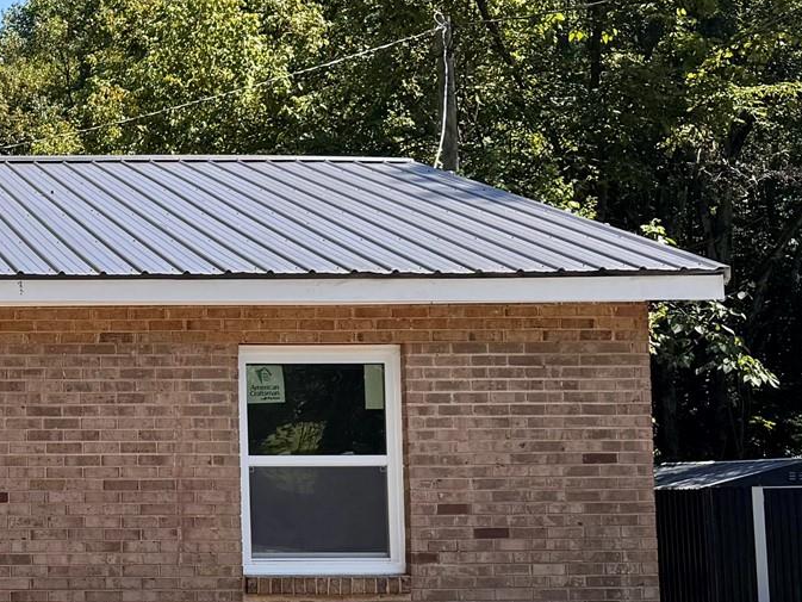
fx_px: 1692
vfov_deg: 20.2
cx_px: -219
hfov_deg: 23.7
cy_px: 353
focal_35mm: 73
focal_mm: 6.76
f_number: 1.78
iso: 80
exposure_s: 1/2506
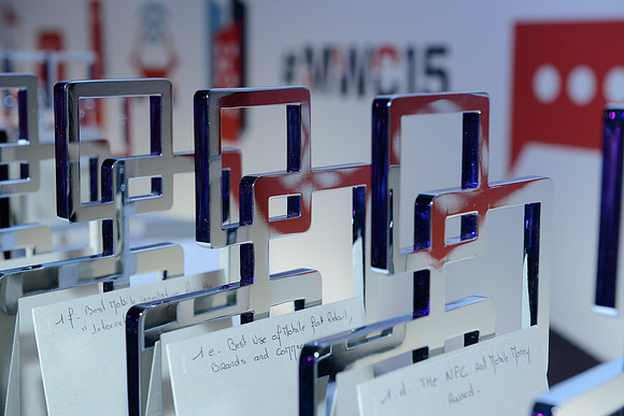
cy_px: 208
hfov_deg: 30.5
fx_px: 1144
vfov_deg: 20.6
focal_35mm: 66
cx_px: 312
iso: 2500
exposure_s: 1/125
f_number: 8
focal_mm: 66
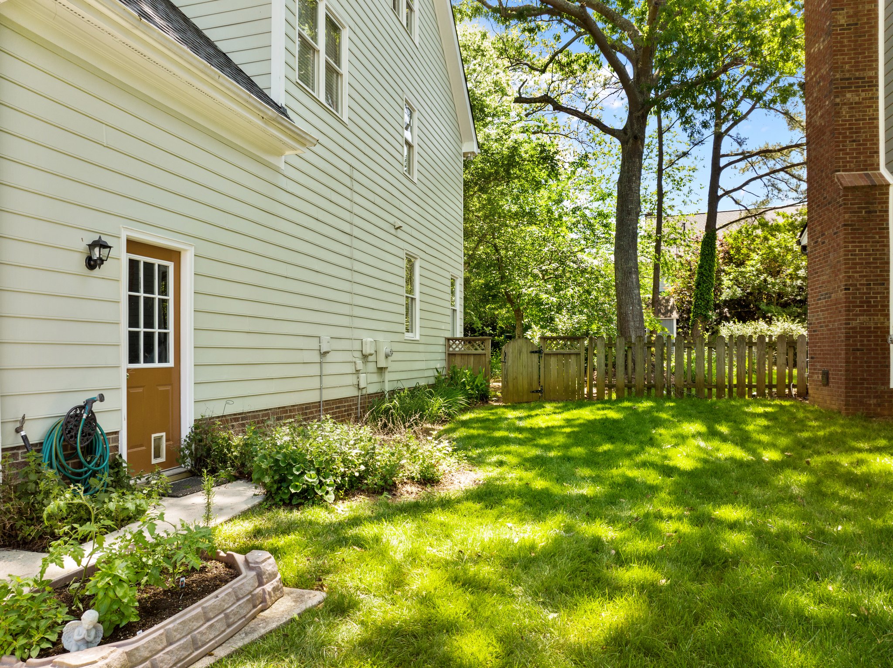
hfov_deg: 71.6
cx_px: 446
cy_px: 334
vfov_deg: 56.8
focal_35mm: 24
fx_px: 619
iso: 120
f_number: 2.8
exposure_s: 1/25
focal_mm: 12.29
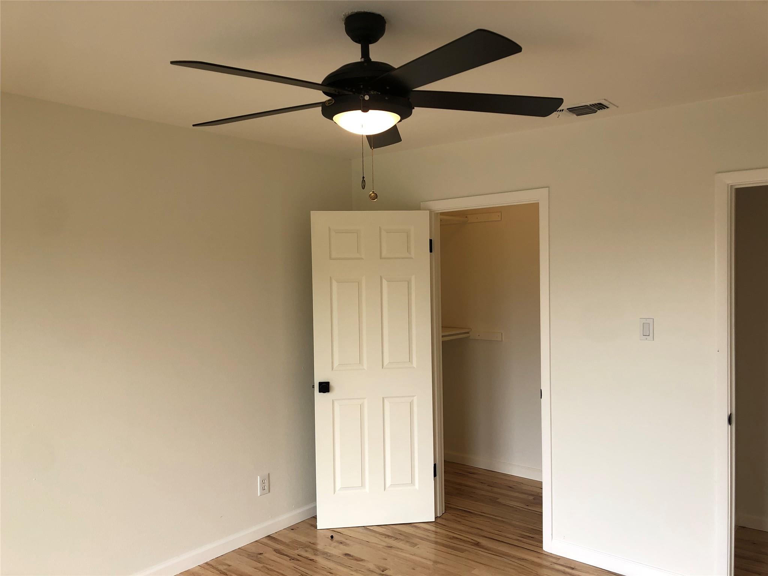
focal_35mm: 28
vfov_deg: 49.7
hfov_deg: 63.4
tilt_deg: -3.3
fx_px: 621
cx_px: 384
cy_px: 288
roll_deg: +1.6
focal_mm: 4
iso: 25
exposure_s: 1/120
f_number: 1.8
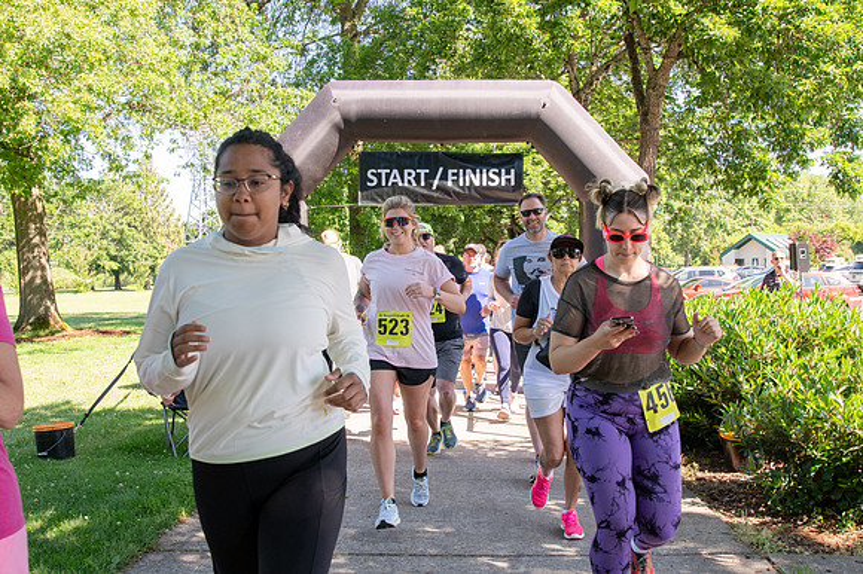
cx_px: 432
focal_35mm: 36
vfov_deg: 36.8
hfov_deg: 53.2
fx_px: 862
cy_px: 287
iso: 500
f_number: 5.6
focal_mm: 24
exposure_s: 1/400
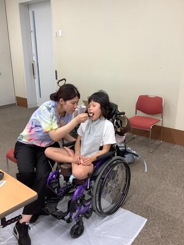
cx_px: 92
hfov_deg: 45.4
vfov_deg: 58.4
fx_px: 220
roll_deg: +0.2
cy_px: 122
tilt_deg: -17.1
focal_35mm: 31
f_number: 2.4
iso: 50
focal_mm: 3.3
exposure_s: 1/50
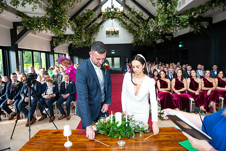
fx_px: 151
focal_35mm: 24
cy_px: 76
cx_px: 113
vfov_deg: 53.2
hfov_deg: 73.7
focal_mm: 24
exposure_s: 1/160
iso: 640
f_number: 3.5
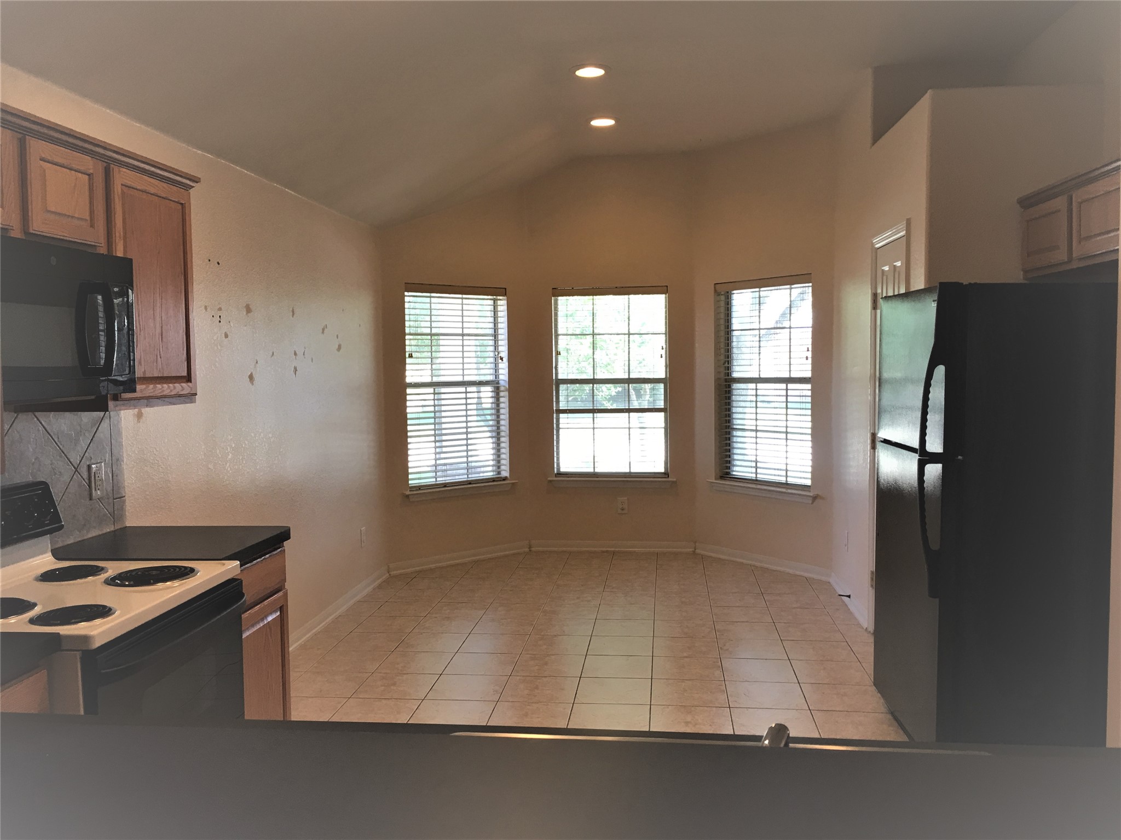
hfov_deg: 61.7
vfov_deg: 48.2
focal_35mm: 29
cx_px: 560
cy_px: 420
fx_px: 939
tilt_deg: -1.1
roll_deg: +0.0
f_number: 2.2
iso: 25
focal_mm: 4.15
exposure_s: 1/15
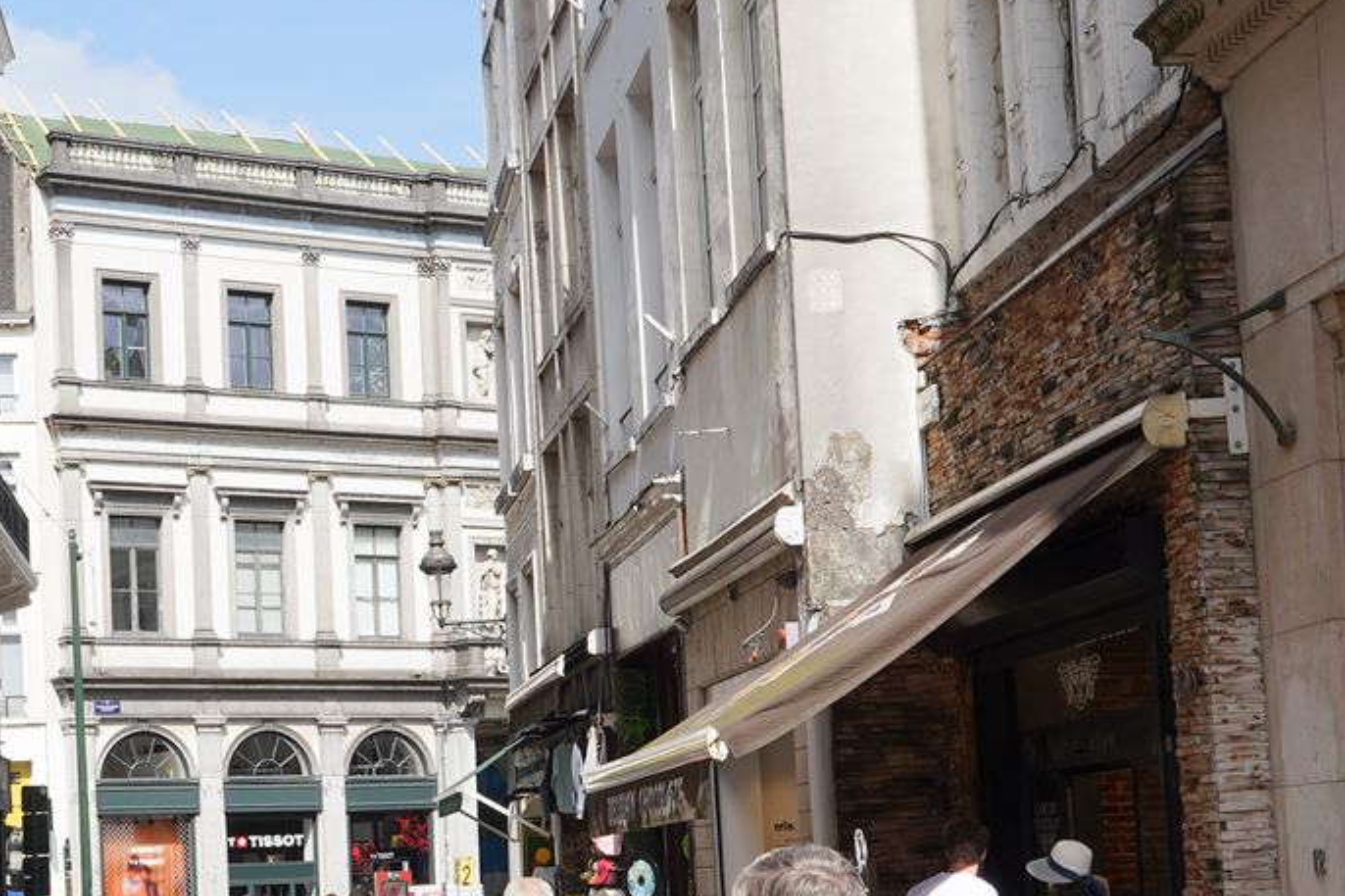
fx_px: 2614
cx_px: 296
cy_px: 682
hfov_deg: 28.3
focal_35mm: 70
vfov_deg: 19.3
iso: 100
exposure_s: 1/100
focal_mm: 24
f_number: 13
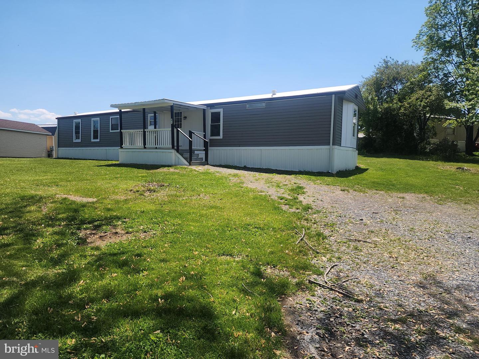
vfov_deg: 58.9
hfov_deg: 73.9
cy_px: 180
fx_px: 318
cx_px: 240
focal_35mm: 23
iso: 12
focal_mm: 6.4
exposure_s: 1/1013
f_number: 1.8
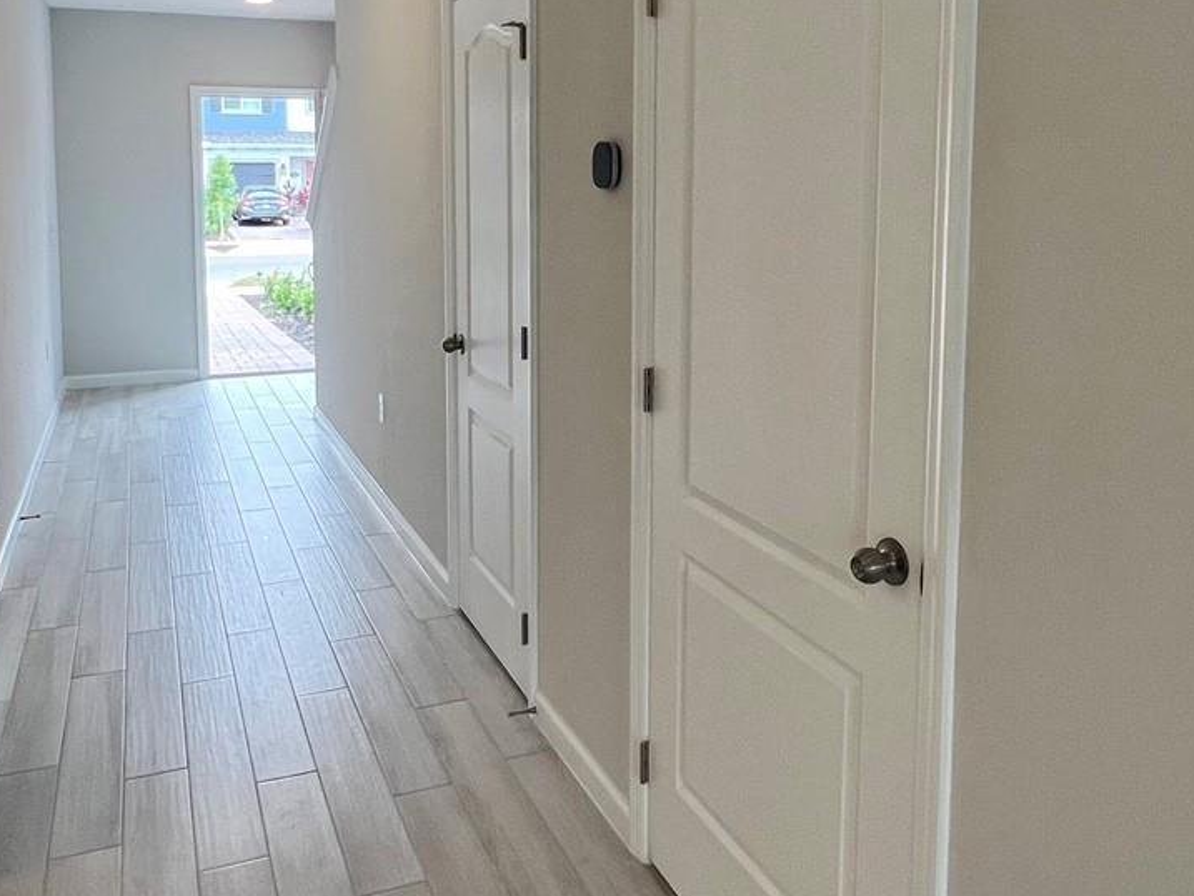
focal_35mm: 29
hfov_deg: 61.6
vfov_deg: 47.1
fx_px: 1000
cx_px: 563
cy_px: 270
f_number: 1.8
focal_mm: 1.57
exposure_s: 1/120
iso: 80
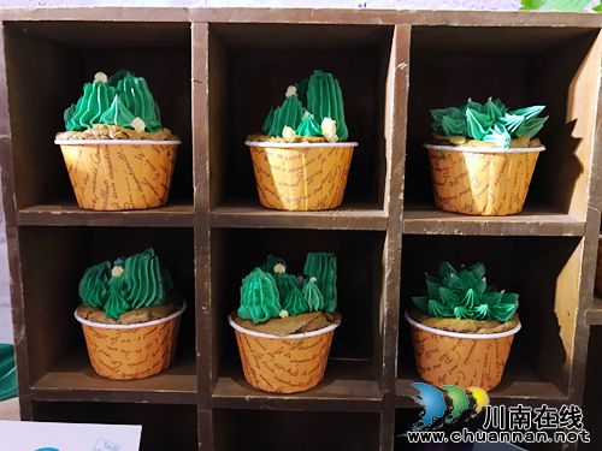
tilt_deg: -7.4
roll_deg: -0.6
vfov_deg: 49.7
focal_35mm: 28
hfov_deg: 63.4
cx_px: 301
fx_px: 487
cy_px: 226
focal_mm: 3.99
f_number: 1.8
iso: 80
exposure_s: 1/17
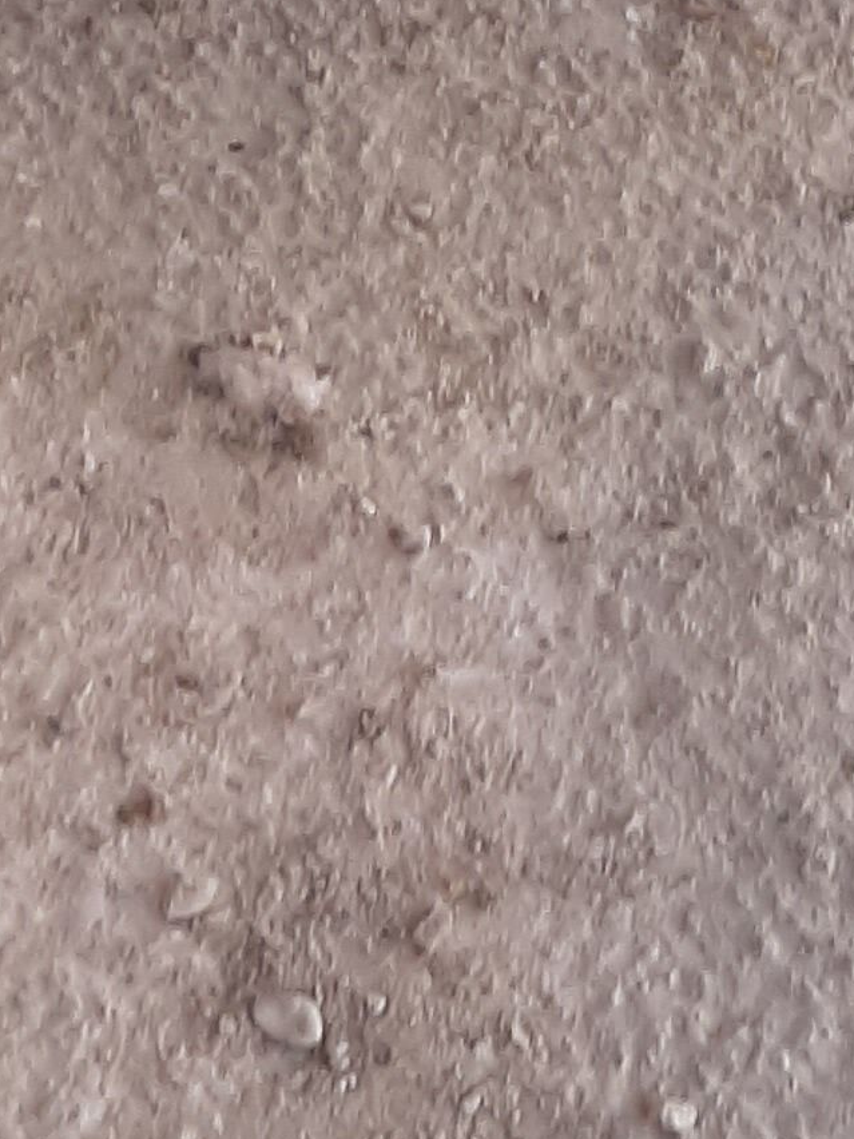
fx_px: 4046
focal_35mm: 123
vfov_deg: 14.7
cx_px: 1353
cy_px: -651
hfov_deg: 11.5
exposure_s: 1/273
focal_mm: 3.93
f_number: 1.7
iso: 40
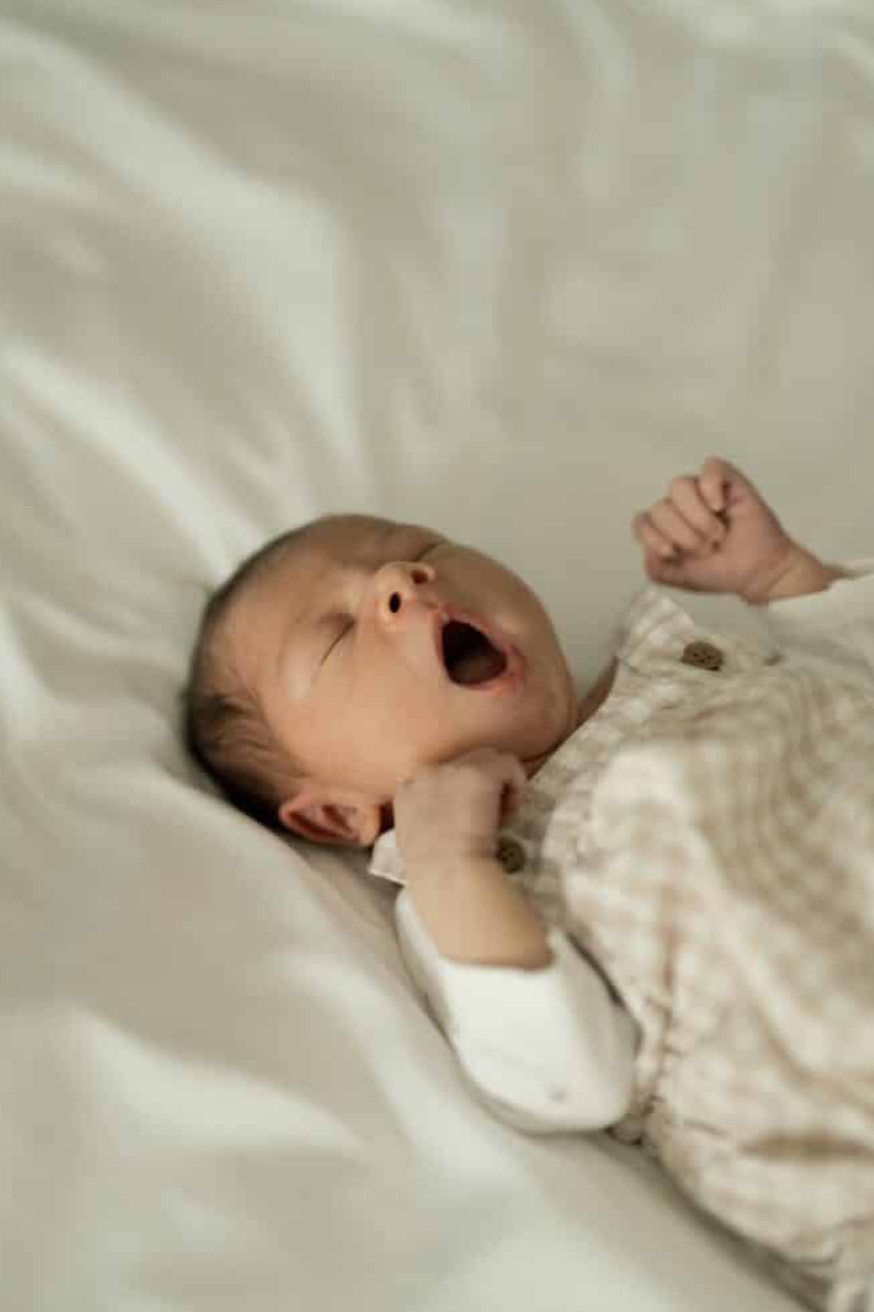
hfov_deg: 26.0
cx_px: 445
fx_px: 1895
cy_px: 655
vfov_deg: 38.2
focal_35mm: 52
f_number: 1.4
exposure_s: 1/100
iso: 1600
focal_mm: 50
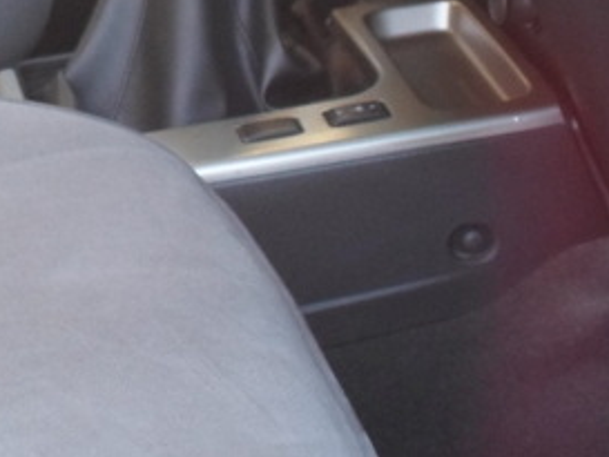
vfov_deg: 11.5
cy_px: -116
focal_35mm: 126
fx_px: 2218
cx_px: -83
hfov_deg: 15.2
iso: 400
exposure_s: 1/45
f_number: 3.2
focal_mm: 7.8
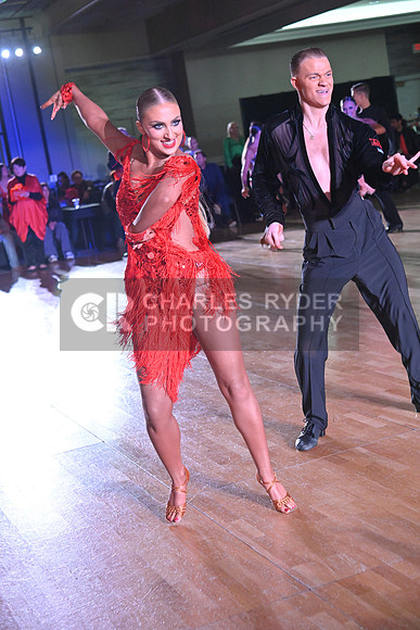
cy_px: 315
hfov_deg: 23.4
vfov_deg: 34.5
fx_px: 1014
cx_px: 210
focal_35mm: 58
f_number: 5
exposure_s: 1/400
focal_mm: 58
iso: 5000
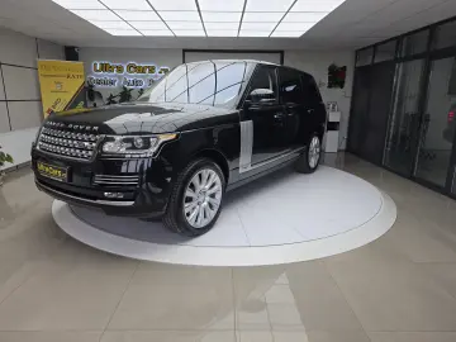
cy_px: 171
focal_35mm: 23
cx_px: 228
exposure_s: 1/103
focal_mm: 6.25
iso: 12
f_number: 1.7
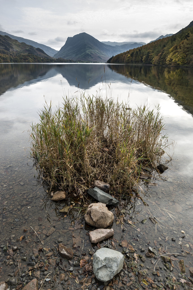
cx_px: 96
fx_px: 169
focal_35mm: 21
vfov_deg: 81.2
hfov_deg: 59.5
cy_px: 145
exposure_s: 1/30
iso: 100
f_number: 16
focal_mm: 21
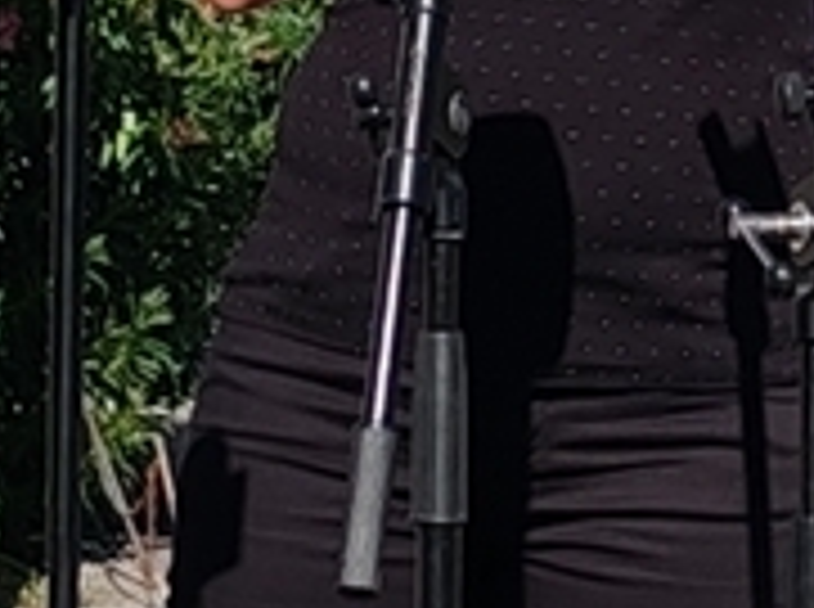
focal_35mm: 319
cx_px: 630
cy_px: 54
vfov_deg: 4.6
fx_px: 7486
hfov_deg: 6.2
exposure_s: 1/1200
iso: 50
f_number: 1.9
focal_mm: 6.12
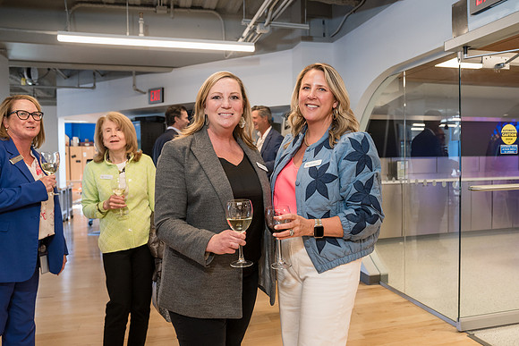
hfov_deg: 64.7
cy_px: 168
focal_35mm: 28
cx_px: 272
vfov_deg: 45.8
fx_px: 410
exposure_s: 1/200
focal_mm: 27
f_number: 3.5
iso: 1600
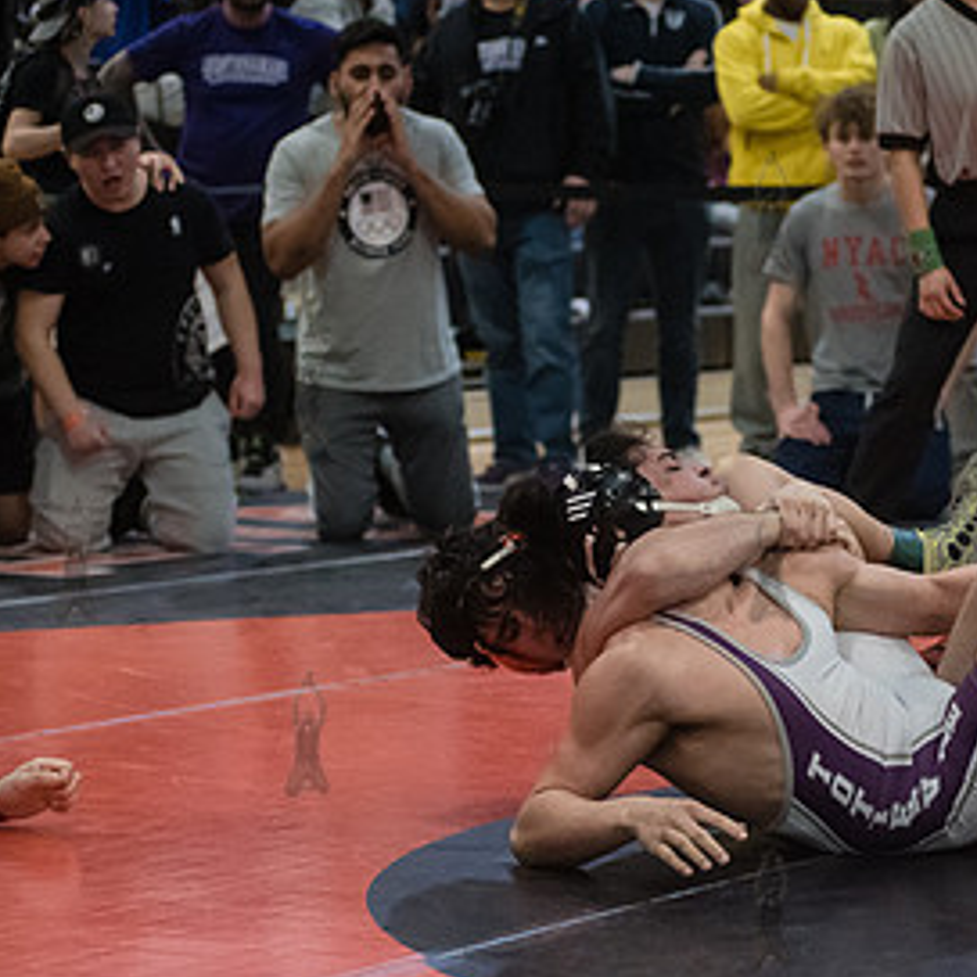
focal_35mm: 145
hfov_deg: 12.0
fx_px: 4630
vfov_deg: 12.0
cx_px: 769
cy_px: 559
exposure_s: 1/500
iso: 8000
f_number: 3.5
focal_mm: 80
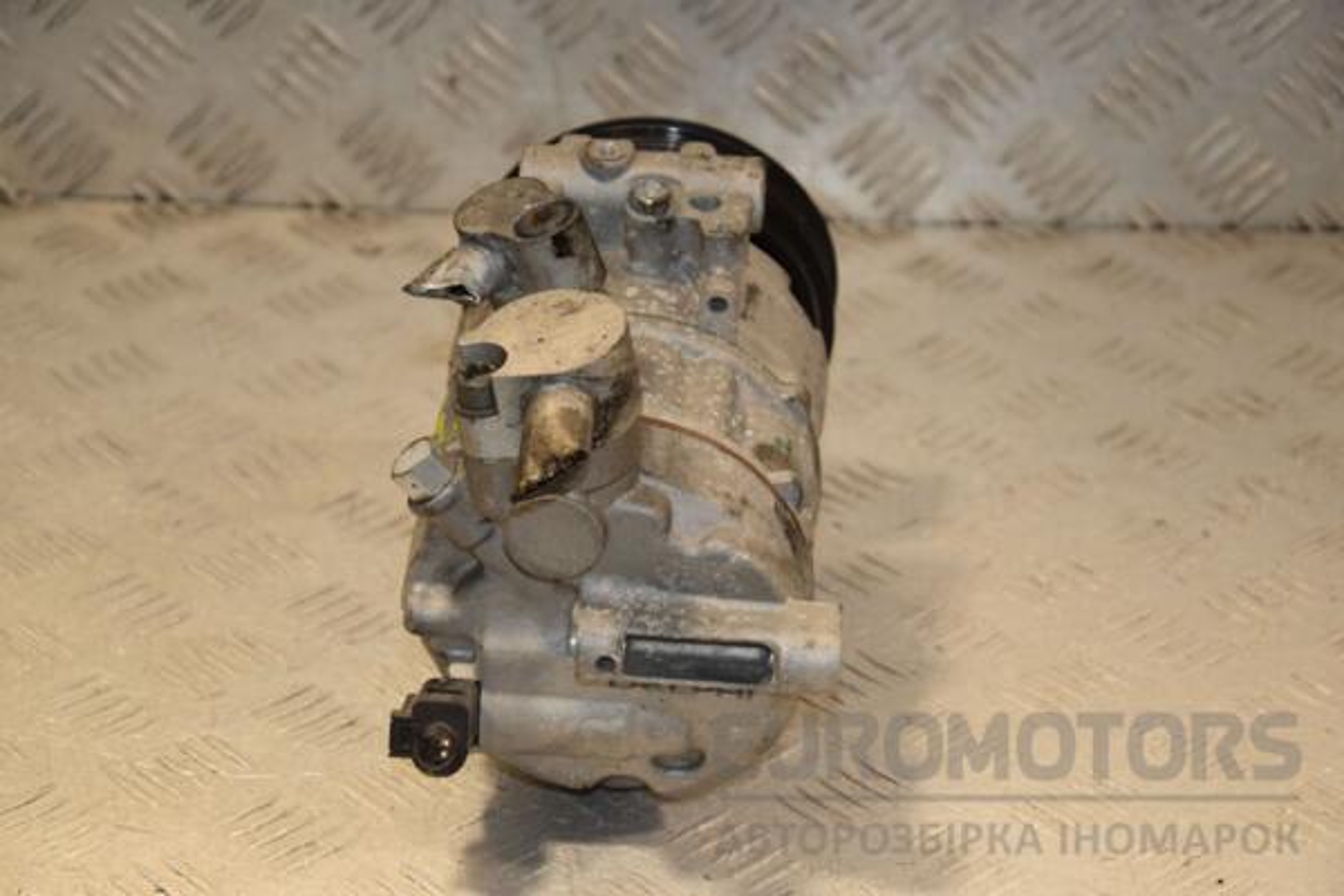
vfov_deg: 13.0
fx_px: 3920
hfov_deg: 19.5
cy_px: 448
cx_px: 672
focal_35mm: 105
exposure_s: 1/200
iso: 800
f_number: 6.3
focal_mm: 70
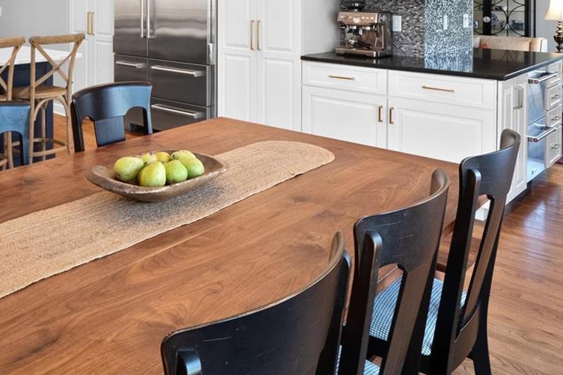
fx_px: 532
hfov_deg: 51.3
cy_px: -14
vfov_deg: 34.7
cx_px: 90
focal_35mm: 34
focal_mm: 8
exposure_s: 1/8
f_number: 8
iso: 400
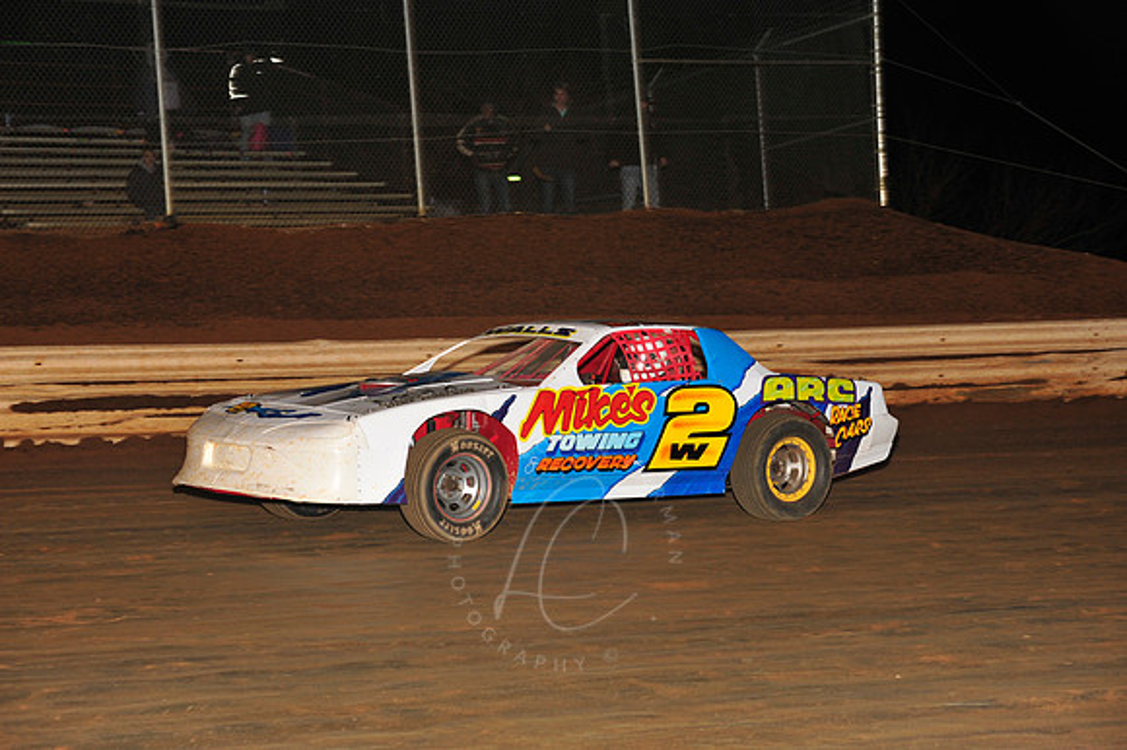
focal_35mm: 105
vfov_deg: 13.0
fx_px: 3285
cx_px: 564
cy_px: 375
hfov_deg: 19.5
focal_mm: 105
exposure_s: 1/250
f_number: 6.3
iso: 800
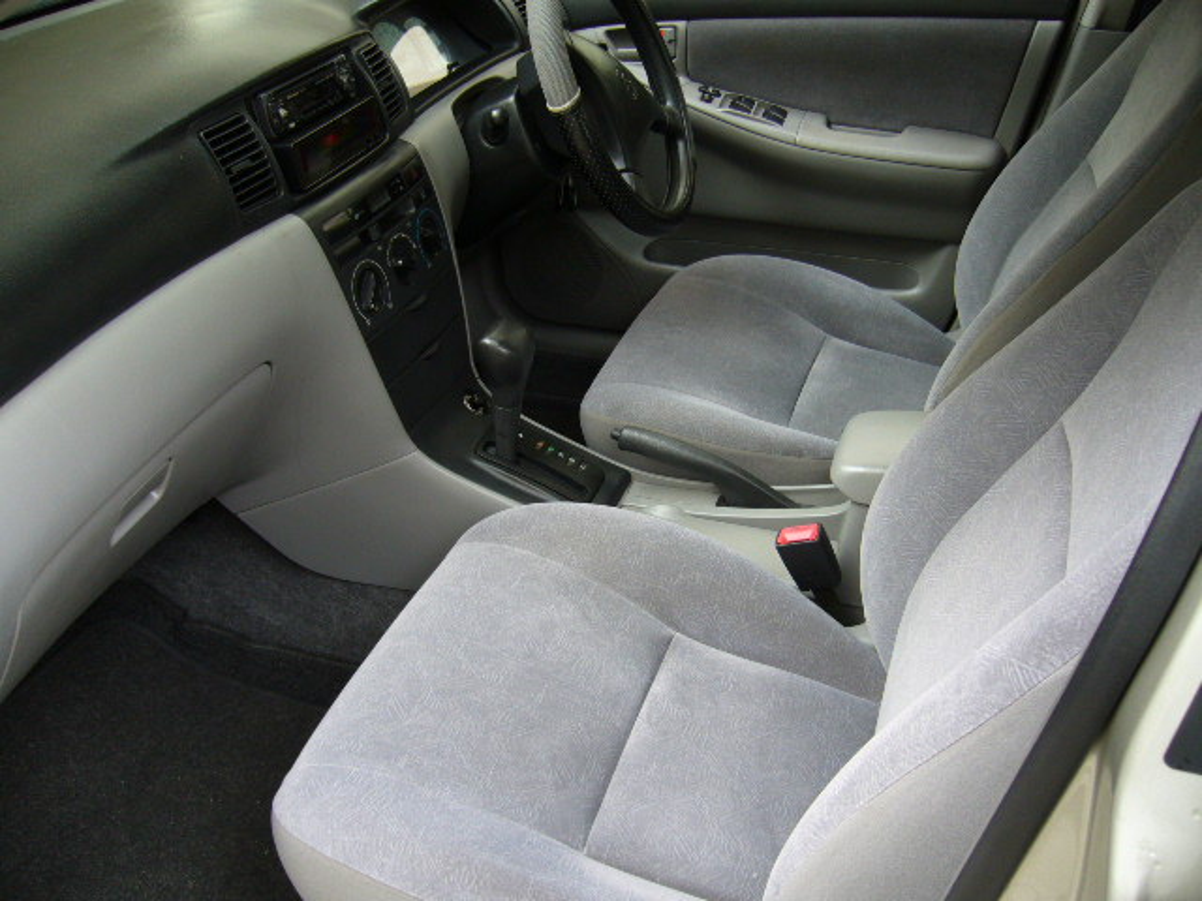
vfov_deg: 40.7
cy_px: 450
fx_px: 1215
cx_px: 601
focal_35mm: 35
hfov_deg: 52.6
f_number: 2.8
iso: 80
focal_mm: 5.8
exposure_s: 1/60
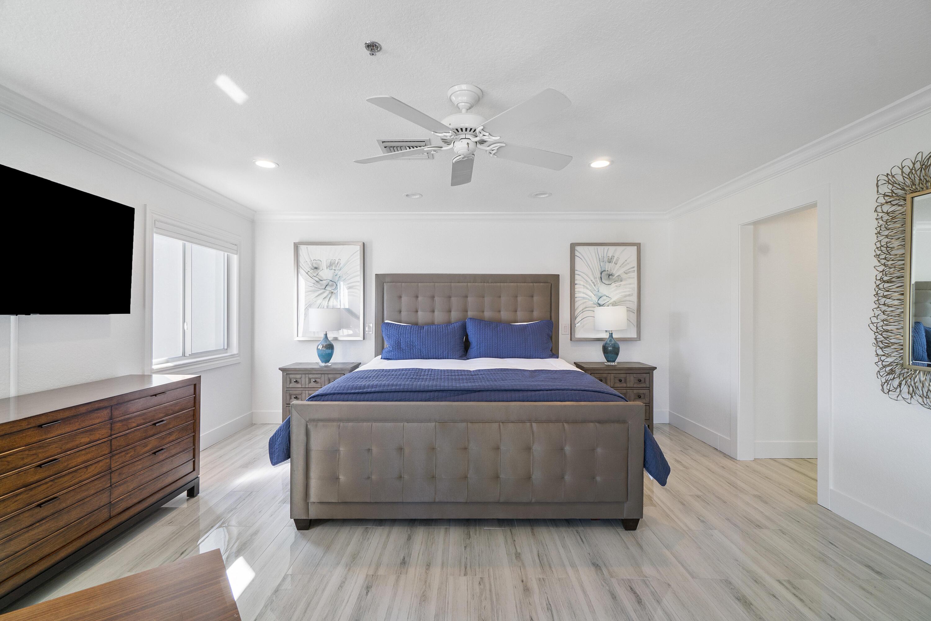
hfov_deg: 100.4
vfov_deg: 77.3
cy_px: 310
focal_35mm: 15
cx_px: 466
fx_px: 388
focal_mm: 10
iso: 160
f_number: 11
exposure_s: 1/13
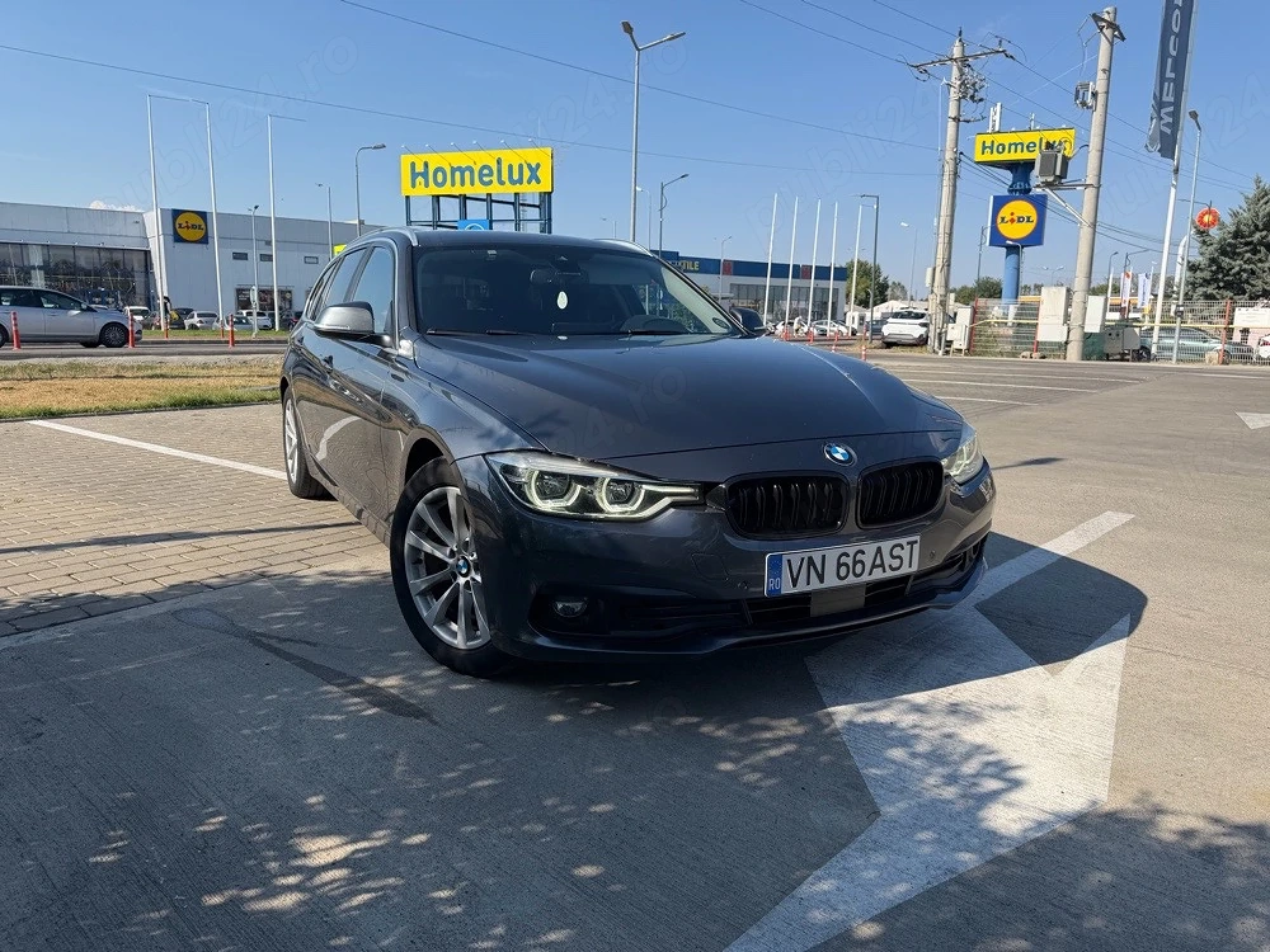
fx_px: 881
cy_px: 476
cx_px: 635
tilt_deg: -9.7
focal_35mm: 24
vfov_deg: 56.8
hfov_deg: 71.6
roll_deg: -1.2
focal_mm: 6.76
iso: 80
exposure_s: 1/3584
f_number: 1.78
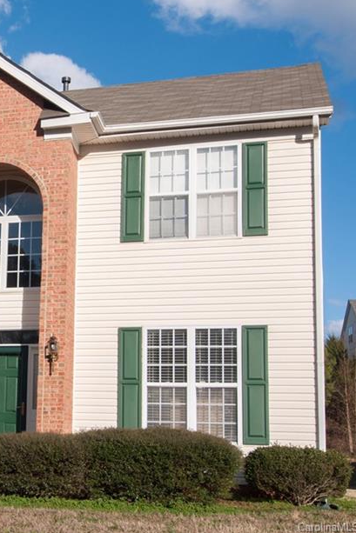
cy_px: 240
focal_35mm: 60
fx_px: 889
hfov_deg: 21.3
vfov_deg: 33.4
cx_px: -54
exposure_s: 1/500
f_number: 8
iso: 200
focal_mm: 24
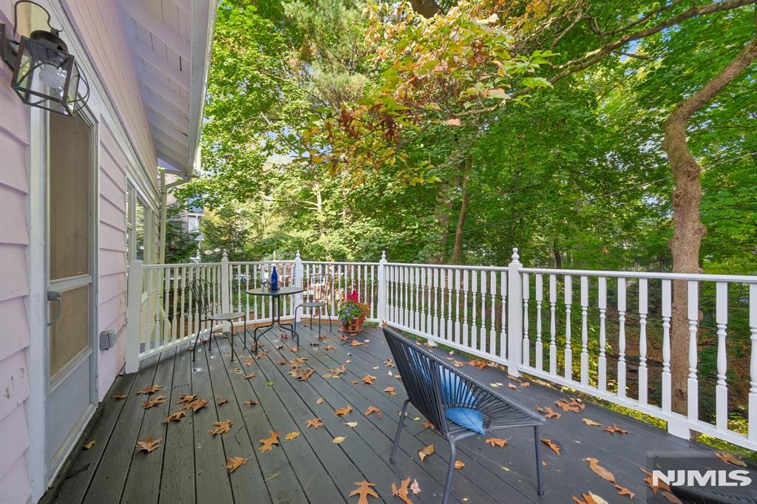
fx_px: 252
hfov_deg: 112.6
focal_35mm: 12
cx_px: 378
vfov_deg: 90.0
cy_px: 252
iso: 200
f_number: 8
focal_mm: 8
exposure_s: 1/10
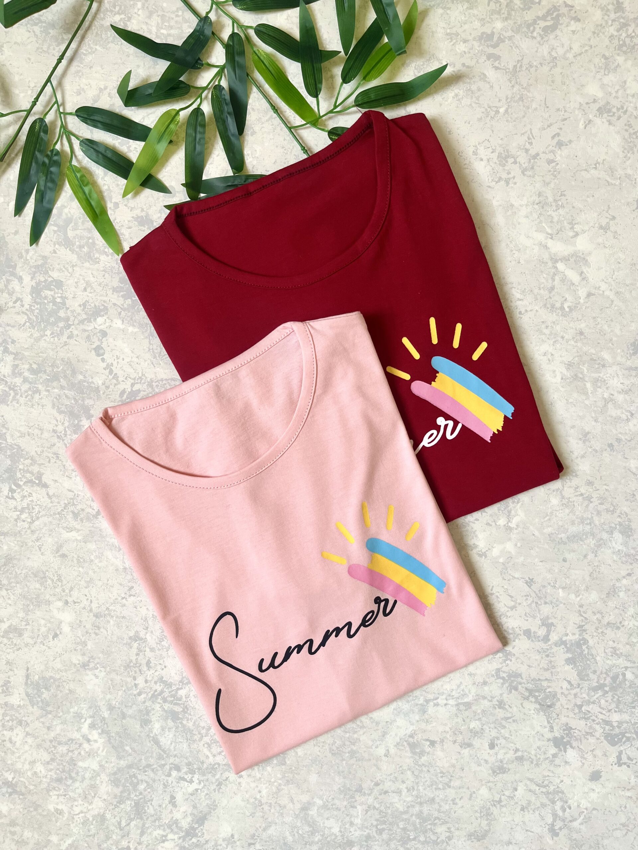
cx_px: 319
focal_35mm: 26
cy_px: 425
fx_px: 639
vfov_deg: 67.3
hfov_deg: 53.1
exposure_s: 1/122
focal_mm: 5.1
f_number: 1.6
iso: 100
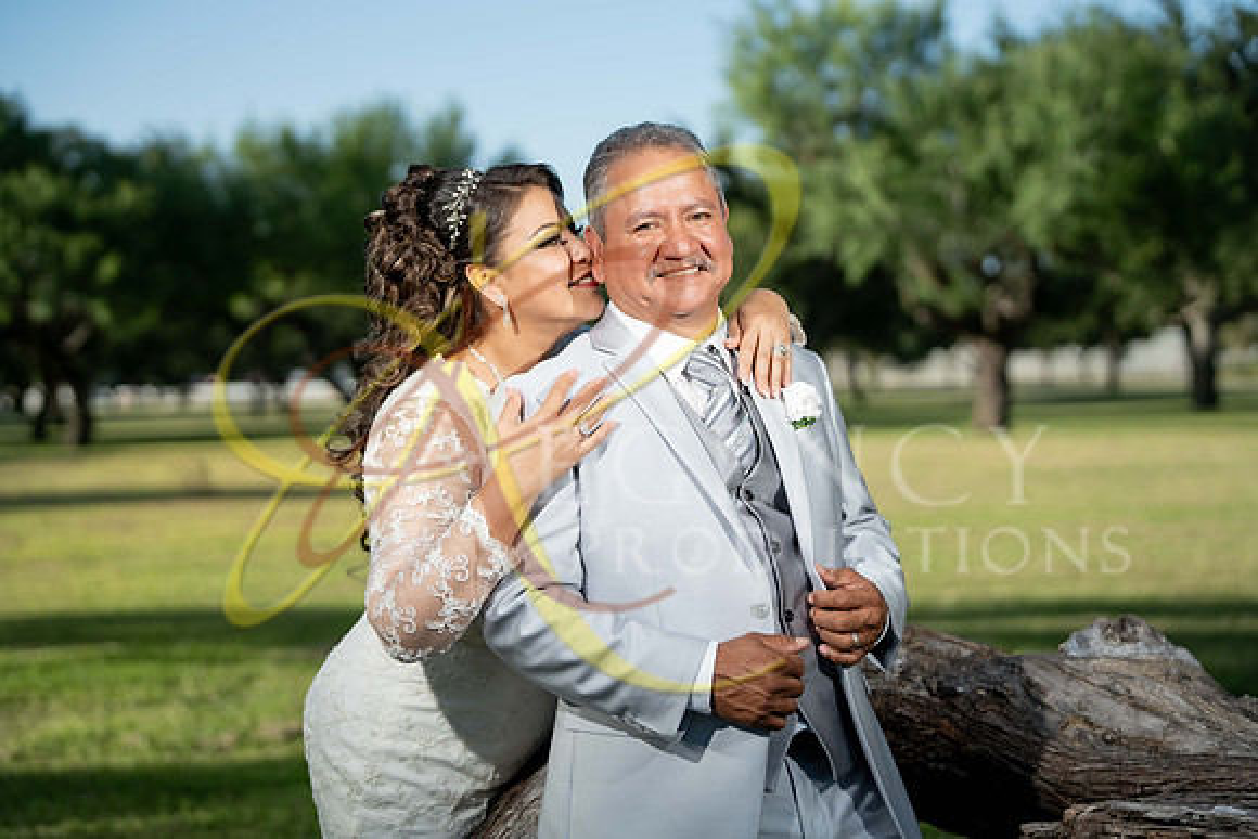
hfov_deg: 33.4
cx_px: 629
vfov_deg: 22.6
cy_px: 420
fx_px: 2097
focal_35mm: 60
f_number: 2.5
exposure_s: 1/2500
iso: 200
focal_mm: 60
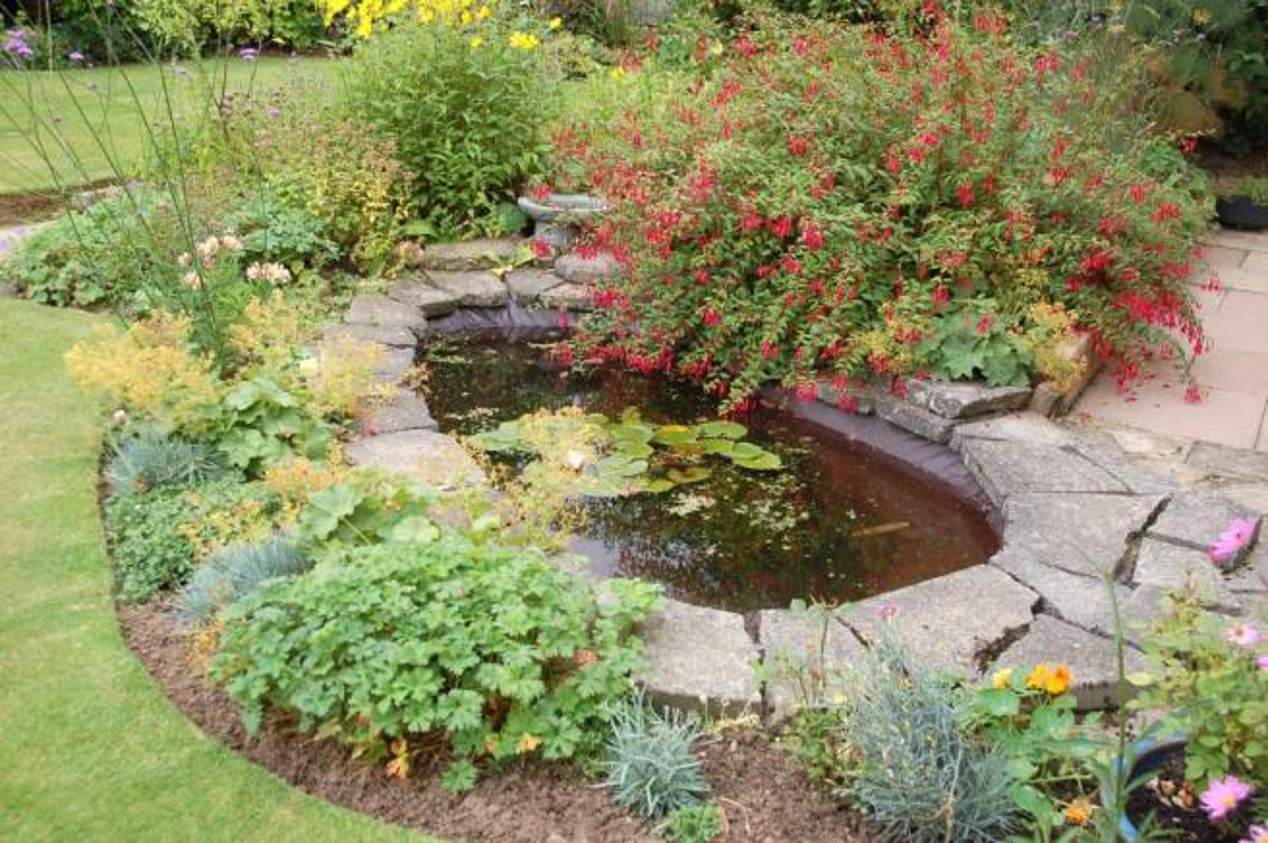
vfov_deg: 36.8
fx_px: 1267
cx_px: 634
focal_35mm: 36
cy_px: 422
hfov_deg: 53.2
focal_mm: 24
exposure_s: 1/125
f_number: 5.6
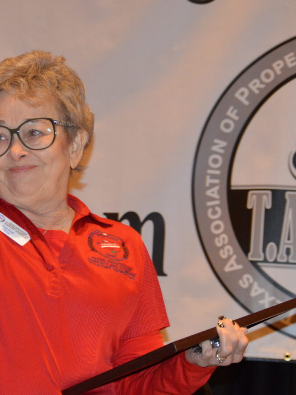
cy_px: 197
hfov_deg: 12.3
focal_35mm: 120
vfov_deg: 16.5
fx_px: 1365
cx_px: 58
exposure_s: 1/60
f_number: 4
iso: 1600
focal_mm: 55
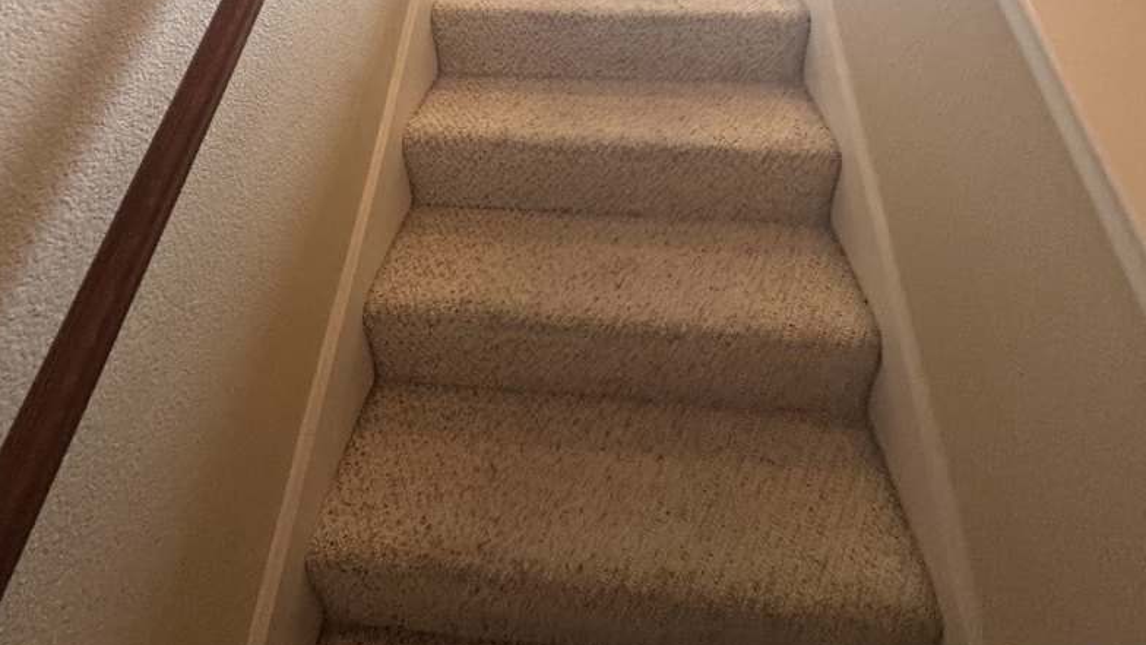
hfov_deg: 83.8
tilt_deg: -12.1
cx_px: 557
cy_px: -89
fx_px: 638
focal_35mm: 21
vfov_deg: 41.0
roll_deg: -2.2
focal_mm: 2.22
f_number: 2.2
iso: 250
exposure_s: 1/60
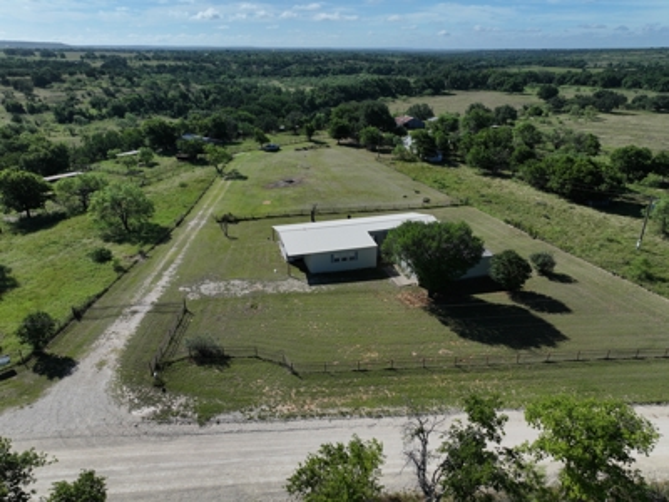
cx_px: 334
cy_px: 251
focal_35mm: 24
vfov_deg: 56.8
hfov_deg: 71.6
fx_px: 464
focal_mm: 12.29
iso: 140
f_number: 2.8
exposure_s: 1/500
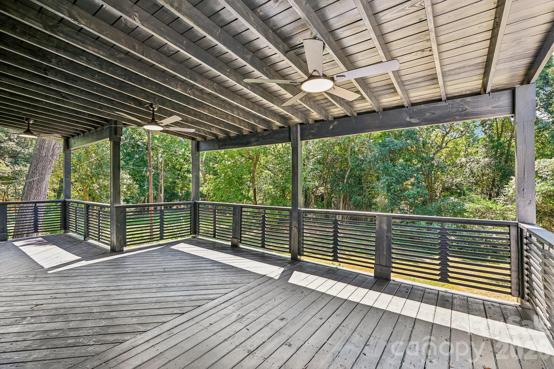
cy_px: 184
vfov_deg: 73.7
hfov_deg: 96.7
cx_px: 277
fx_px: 246
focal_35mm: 16
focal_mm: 16
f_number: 8
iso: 100
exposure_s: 1/30
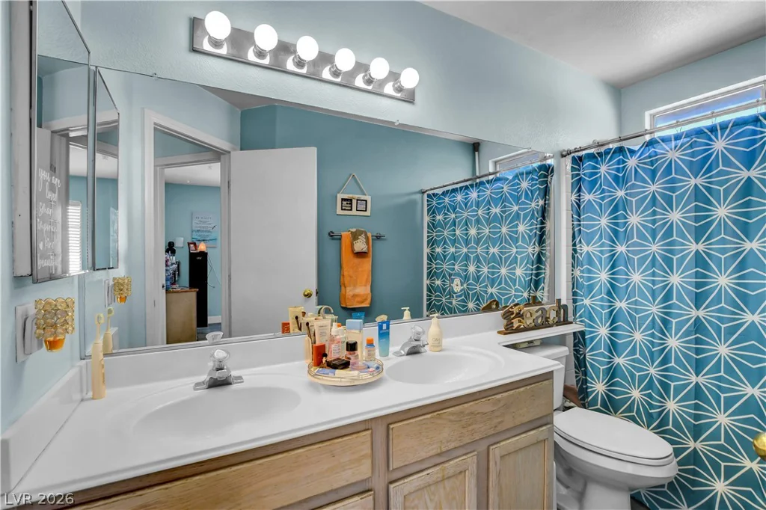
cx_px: 383
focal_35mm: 15
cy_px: 255
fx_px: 319
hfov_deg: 100.4
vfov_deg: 77.3
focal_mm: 10
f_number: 9
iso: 400
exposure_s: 1/25
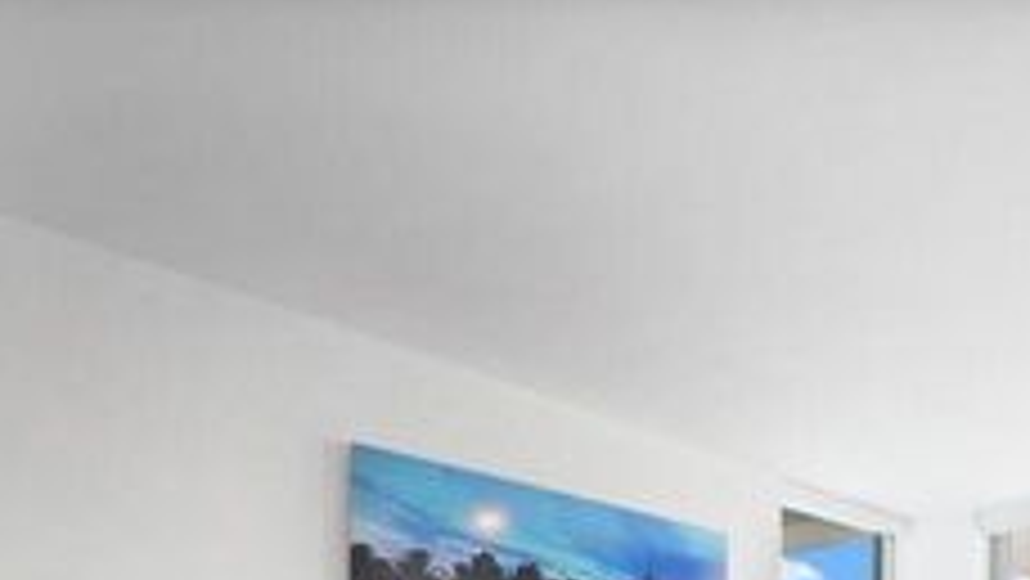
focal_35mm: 32
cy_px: 737
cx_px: 796
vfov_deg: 29.9
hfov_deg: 57.3
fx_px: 874
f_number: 8
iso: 100
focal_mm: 14
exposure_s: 1/1.67
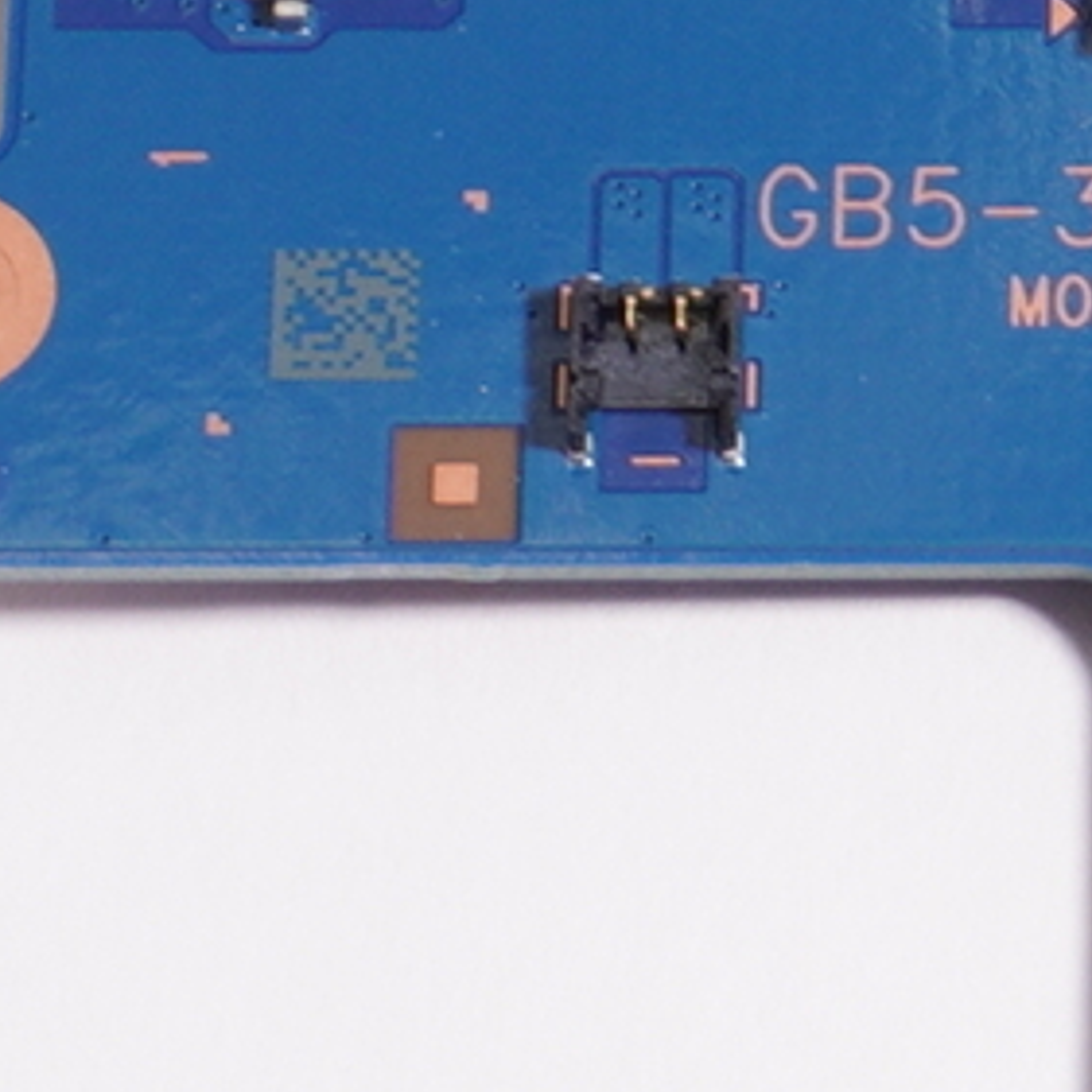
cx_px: 2242
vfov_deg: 4.8
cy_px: -315
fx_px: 12920
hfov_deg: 4.8
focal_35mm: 362
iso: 125
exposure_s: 1/13
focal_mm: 32
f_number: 5.6
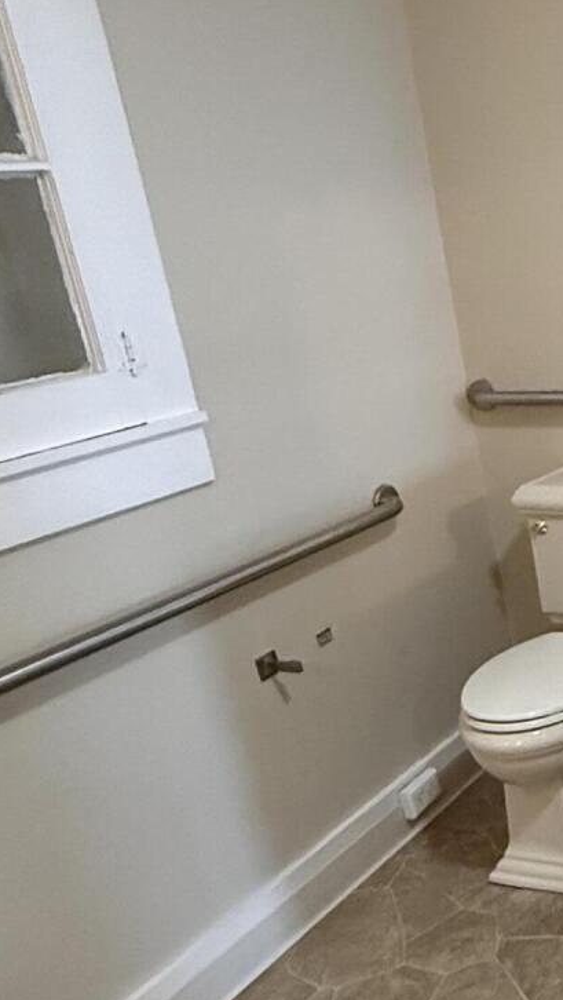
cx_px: 874
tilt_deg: -20.5
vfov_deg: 48.1
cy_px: 598
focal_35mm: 42
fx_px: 1113
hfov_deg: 22.5
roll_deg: +3.3
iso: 640
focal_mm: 2.22
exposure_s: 1/60
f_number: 2.2
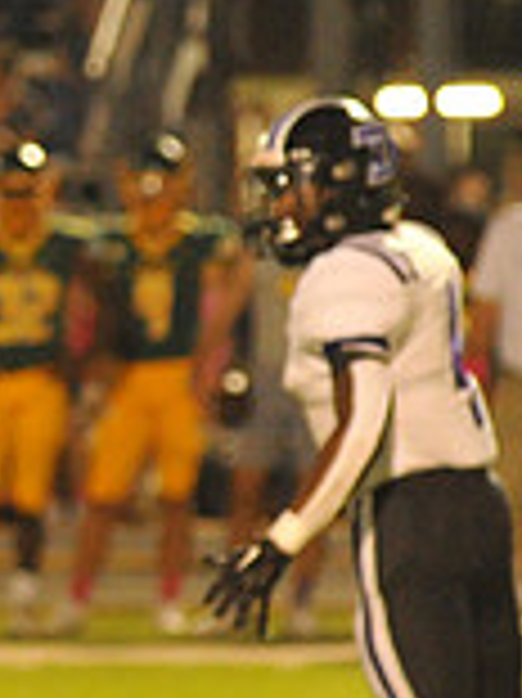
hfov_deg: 2.1
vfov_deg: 2.8
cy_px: 423
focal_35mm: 719
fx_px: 14476
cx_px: -441
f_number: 5
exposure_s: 1/200
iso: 6400
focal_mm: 200
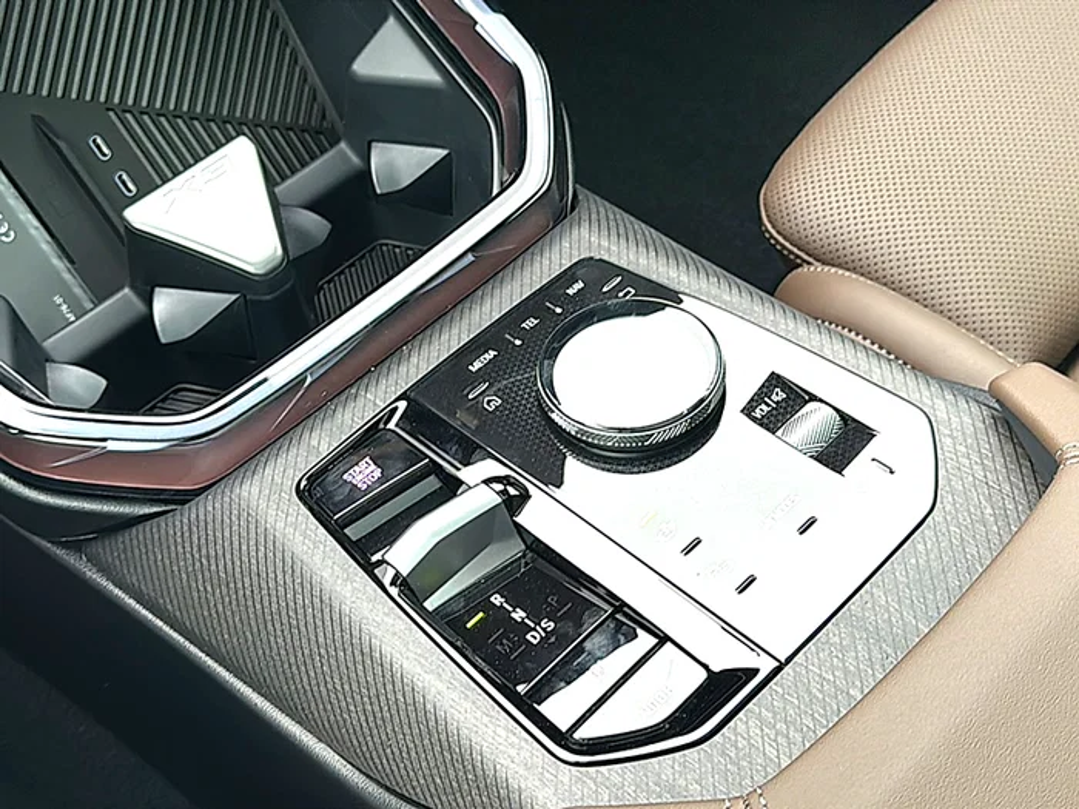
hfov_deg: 47.9
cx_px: 540
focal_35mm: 39
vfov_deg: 36.8
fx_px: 1216
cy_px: 404
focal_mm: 6.86
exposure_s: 1/98
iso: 80
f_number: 1.78
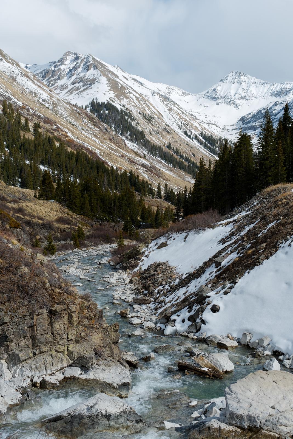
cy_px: 220
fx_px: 609
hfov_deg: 27.0
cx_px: 146
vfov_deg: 39.6
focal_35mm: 50
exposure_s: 1/1000
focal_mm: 50
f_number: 5.6
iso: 100
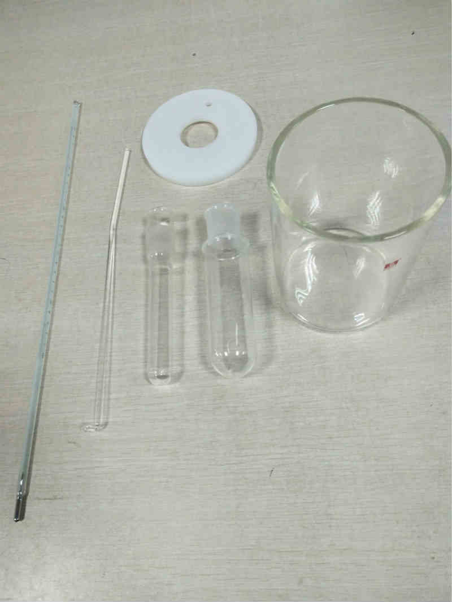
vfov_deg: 67.3
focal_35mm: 26
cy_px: 301
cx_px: 226
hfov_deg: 53.1
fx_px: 452
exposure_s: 1/33.3
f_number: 2
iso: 400
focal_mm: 3.88
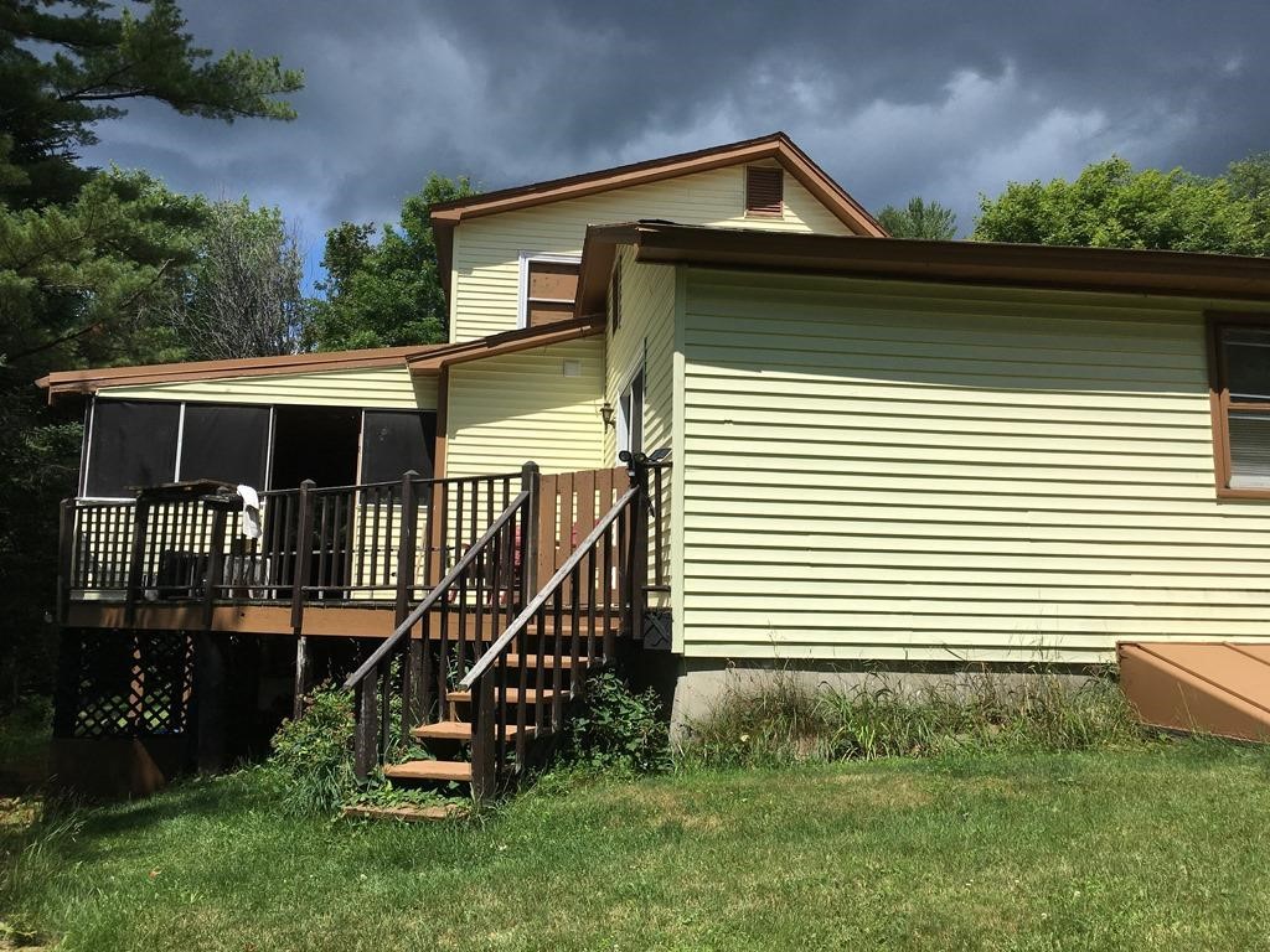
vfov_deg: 48.2
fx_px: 1064
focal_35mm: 29
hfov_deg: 61.7
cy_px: 476
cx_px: 635
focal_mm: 4.15
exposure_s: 1/2747
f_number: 2.2
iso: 25
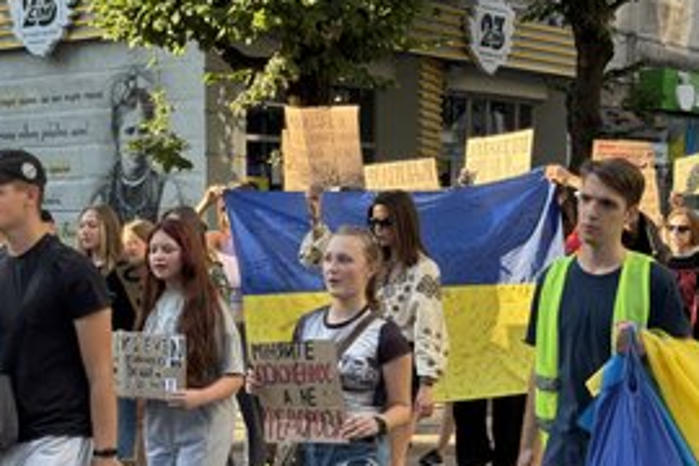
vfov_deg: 18.3
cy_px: 373
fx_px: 1437
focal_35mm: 74
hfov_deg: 27.3
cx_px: 334
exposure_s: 1/461
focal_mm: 6.76
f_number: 1.78
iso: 64
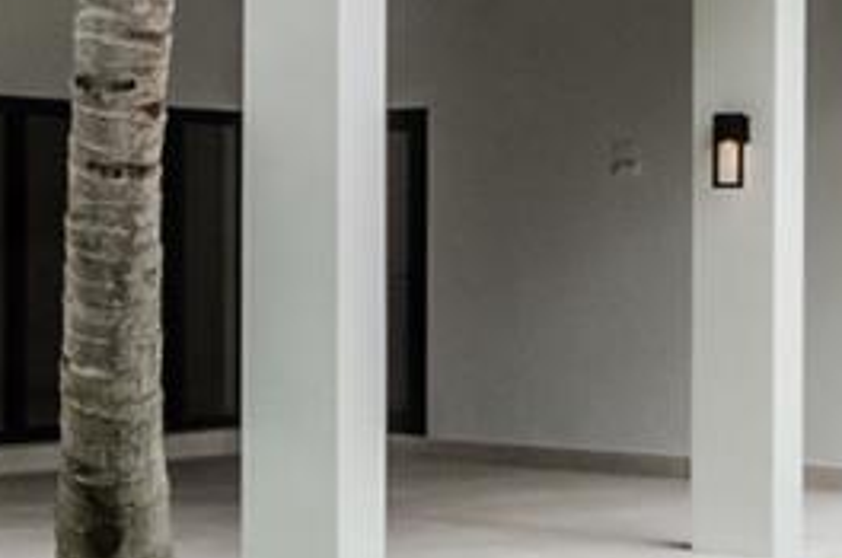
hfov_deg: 14.5
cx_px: -992
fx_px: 2545
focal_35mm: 109
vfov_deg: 12.4
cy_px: 2
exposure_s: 1/100
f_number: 10
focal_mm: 12
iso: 100
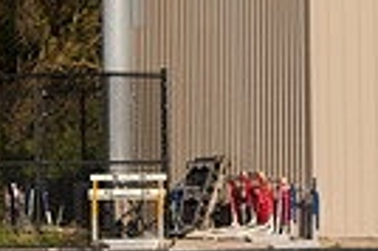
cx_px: 121
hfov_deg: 3.7
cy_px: 510
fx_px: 5852
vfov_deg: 2.4
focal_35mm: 558
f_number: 5.6
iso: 250
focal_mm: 86
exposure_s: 1/1600
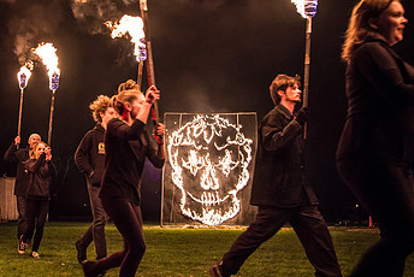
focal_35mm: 59
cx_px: 111
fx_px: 679
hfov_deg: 33.3
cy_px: 107
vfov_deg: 23.0
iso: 450
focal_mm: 35
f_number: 4
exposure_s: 1/125
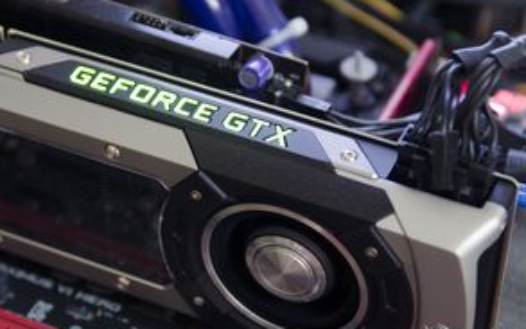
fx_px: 1677
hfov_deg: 17.8
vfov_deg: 11.2
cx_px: 172
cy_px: 171
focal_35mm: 117
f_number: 2.8
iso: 800
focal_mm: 50
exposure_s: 1/20
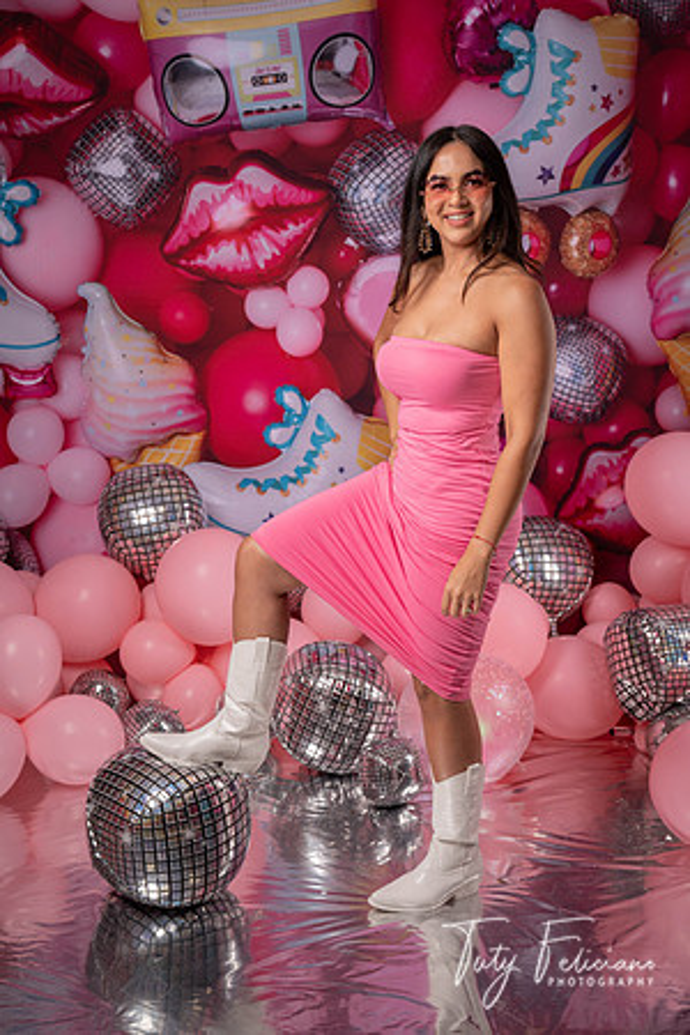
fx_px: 1351
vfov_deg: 41.9
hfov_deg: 28.6
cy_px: 518
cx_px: 345
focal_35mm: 47
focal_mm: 47
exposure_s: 1/125
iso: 250
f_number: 6.3
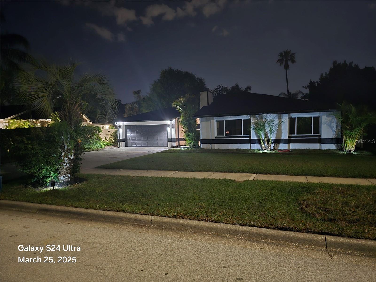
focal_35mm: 23
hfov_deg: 73.9
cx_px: 188
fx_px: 250
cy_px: 141
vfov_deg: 58.9
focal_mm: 6.3
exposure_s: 1/15
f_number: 1.7
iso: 2500
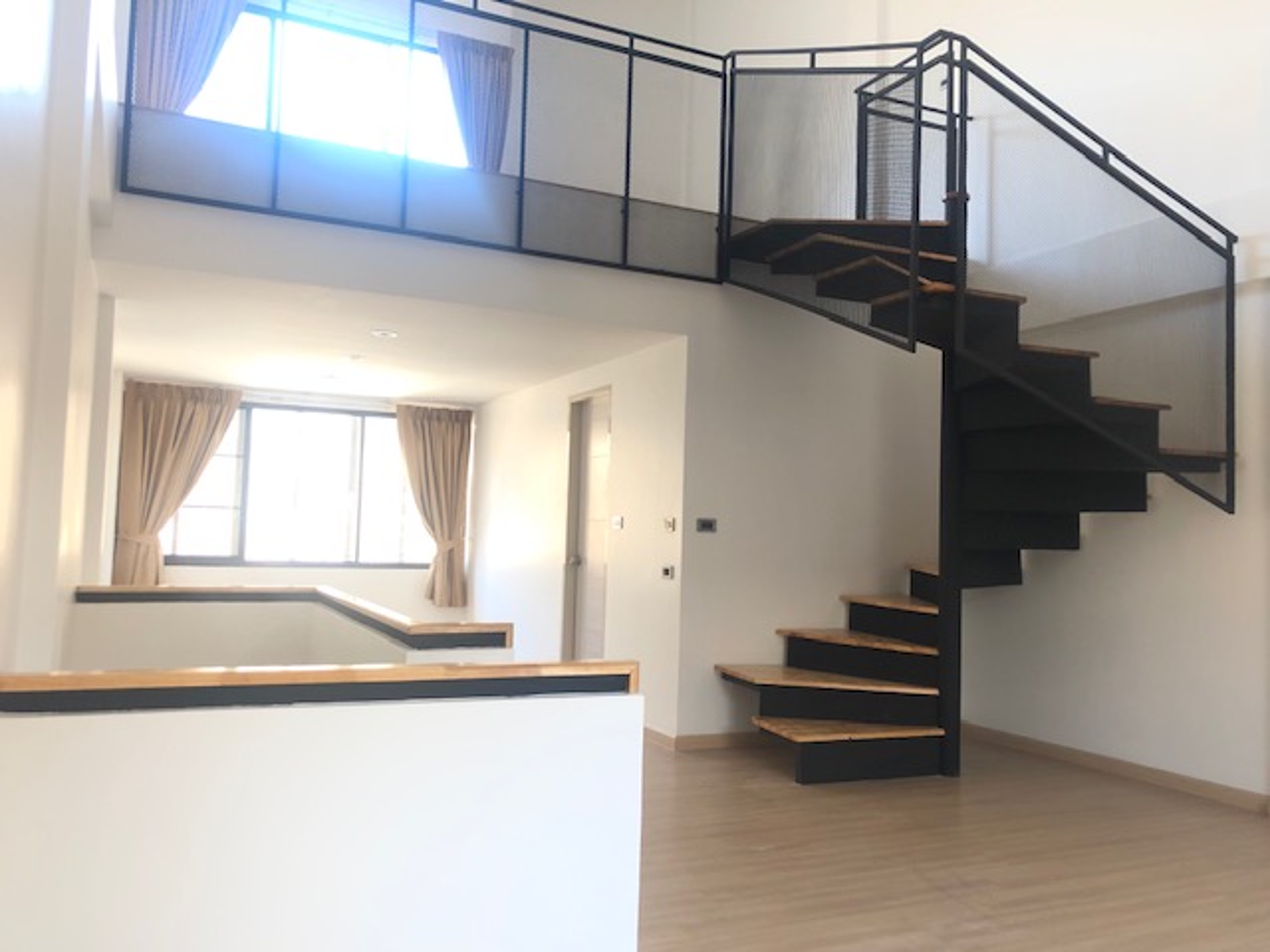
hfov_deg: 63.4
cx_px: 635
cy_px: 476
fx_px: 1027
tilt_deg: +3.7
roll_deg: -1.1
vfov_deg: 49.7
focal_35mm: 28
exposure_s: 1/30
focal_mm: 4
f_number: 1.8
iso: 40
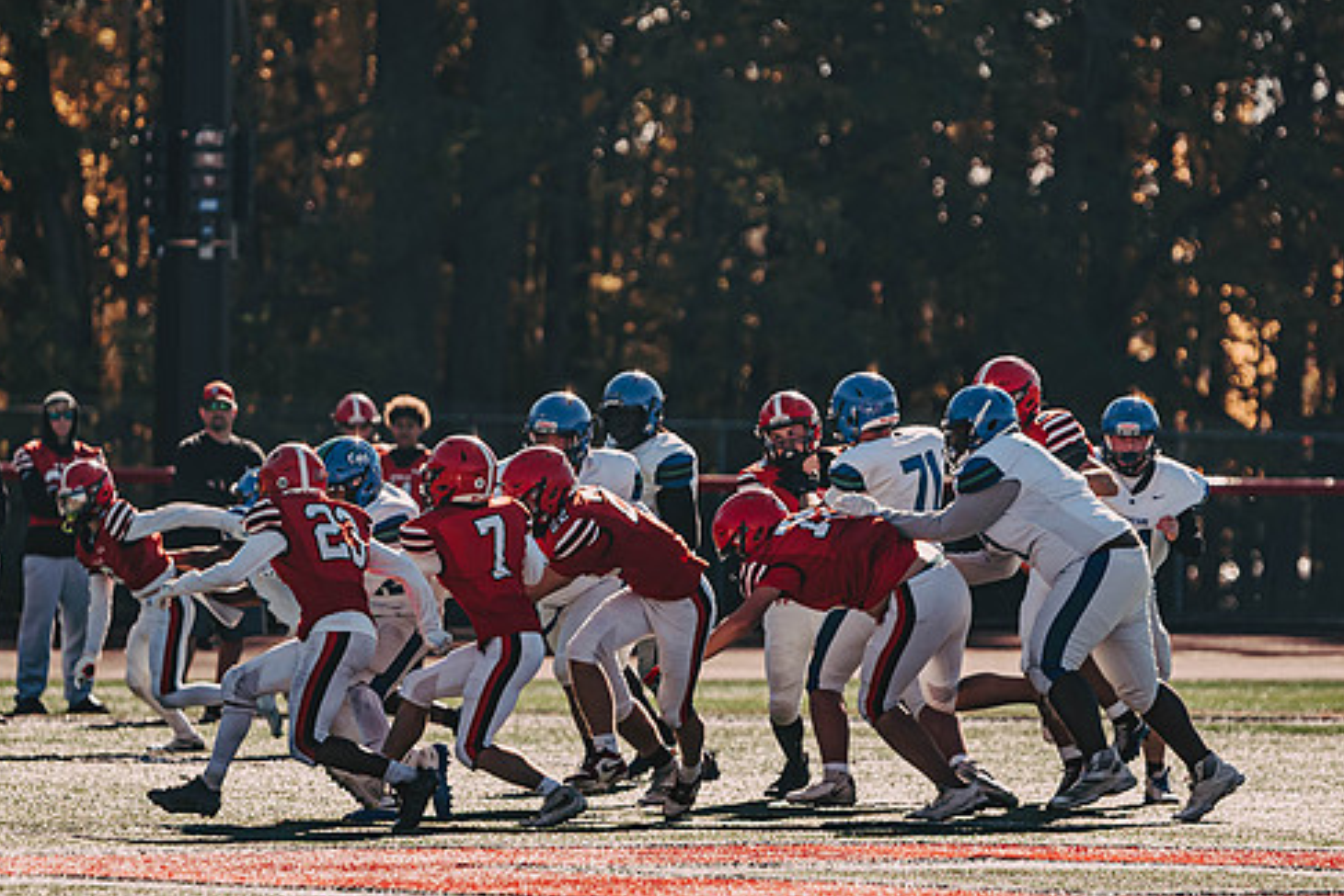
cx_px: 732
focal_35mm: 344
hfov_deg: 6.0
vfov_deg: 4.0
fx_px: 12846
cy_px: 486
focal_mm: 185
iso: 250
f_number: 3.2
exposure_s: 1/2500
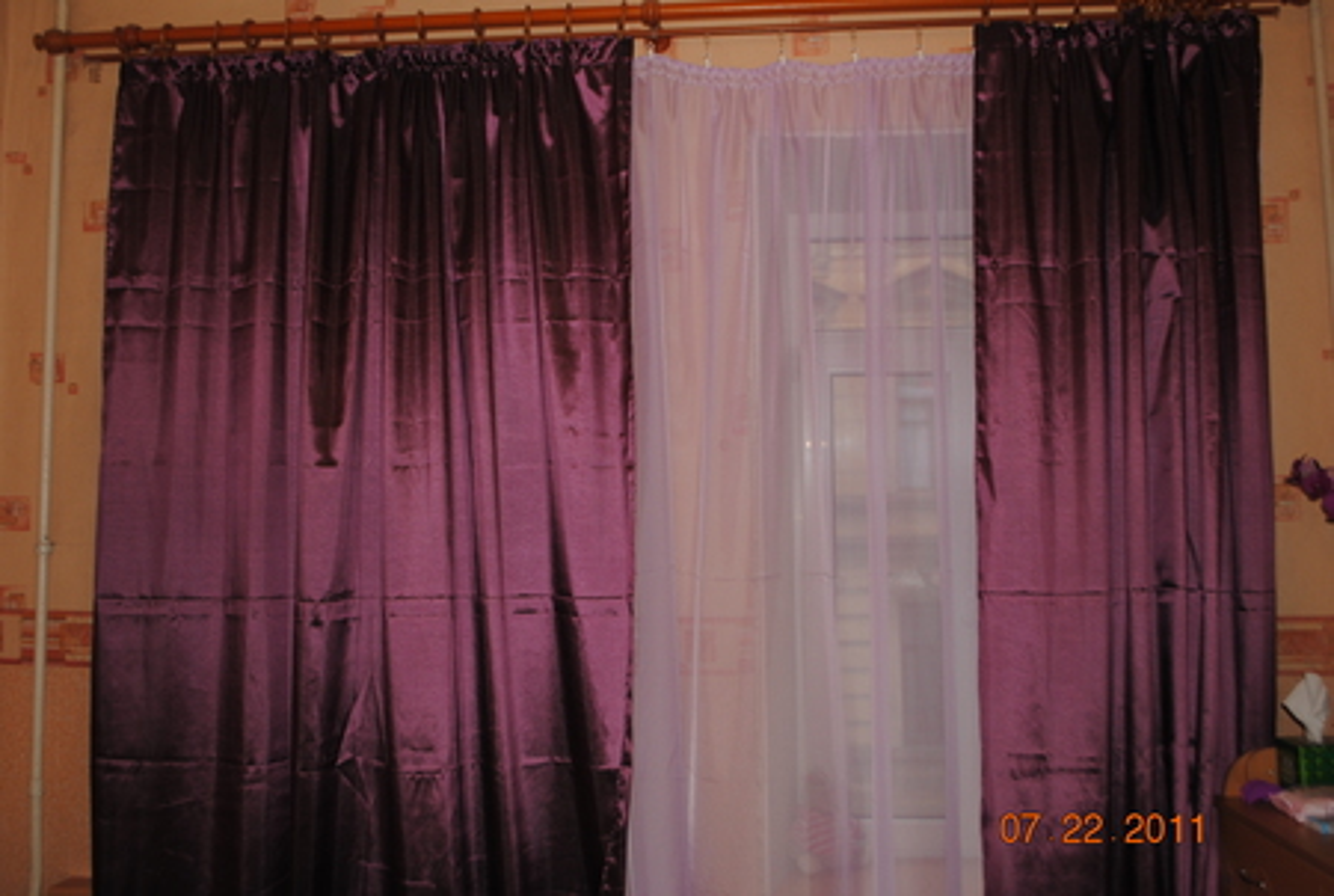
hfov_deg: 53.0
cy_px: 448
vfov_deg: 37.0
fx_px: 1337
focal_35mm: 36
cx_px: 667
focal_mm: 24
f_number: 4
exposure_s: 1/60
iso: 200
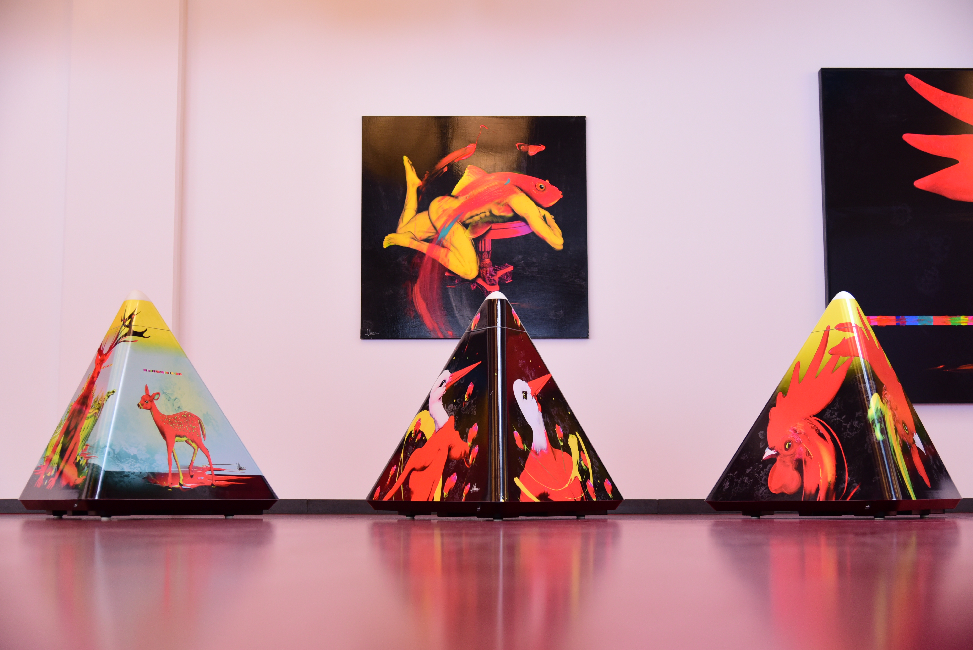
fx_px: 1352
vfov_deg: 27.0
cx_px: 486
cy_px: 325
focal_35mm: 50
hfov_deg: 39.6
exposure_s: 1/100
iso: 1100
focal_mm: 50
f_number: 4
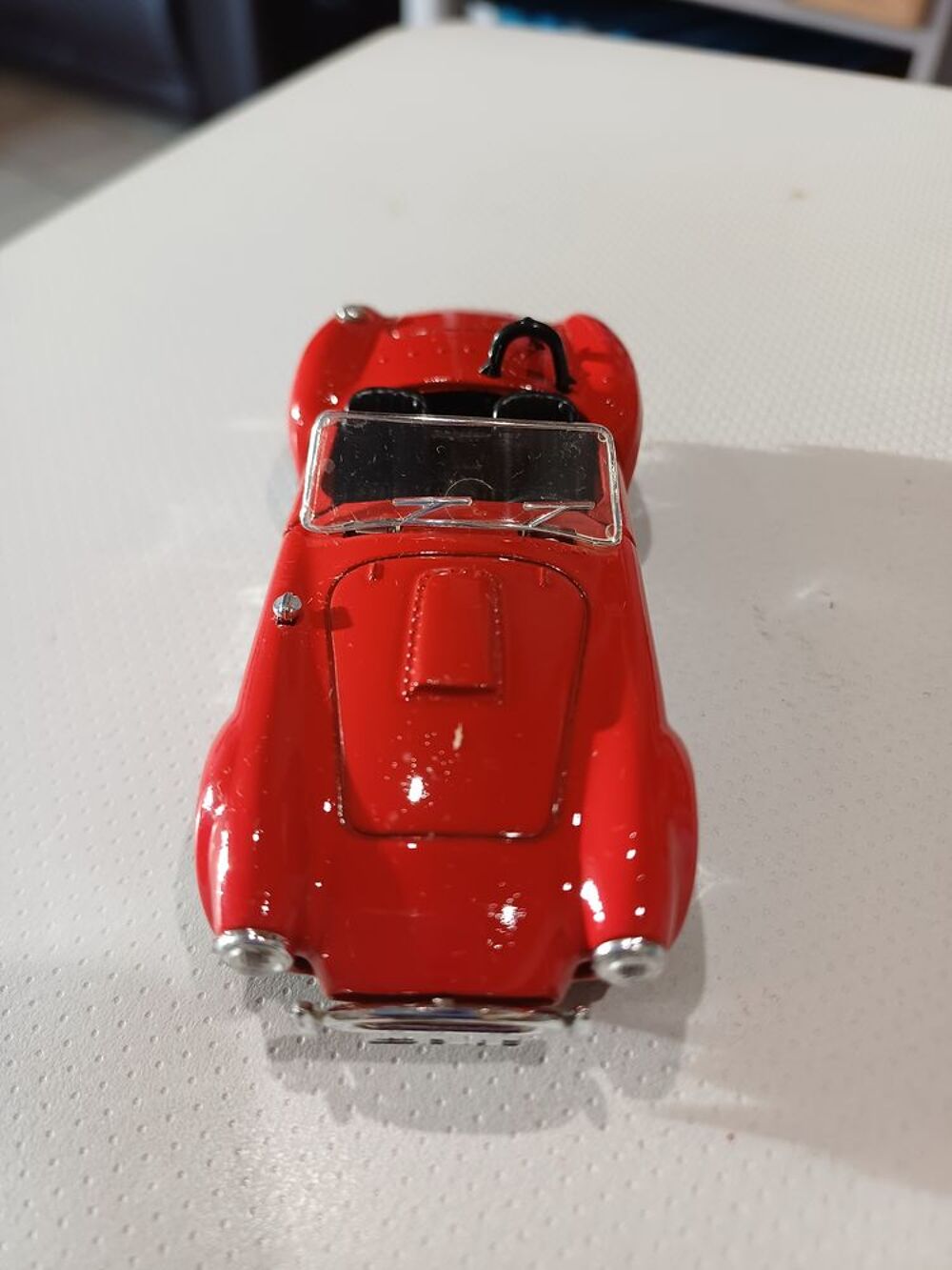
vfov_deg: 69.4
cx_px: 476
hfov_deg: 54.9
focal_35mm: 25
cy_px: 635
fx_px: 917
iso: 200
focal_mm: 4.65
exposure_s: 1/50
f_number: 1.8
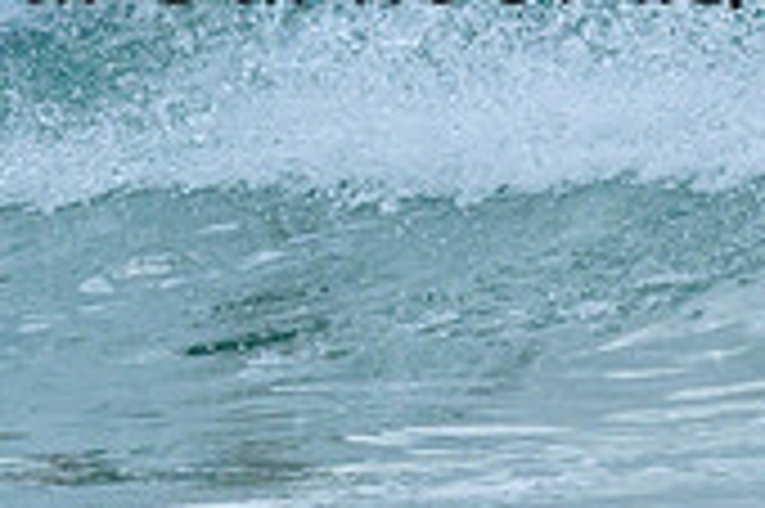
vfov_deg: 0.4
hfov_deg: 0.5
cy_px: -425
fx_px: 79843
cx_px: 119
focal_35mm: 3761
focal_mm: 800
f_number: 6.3
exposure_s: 1/2500
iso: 560
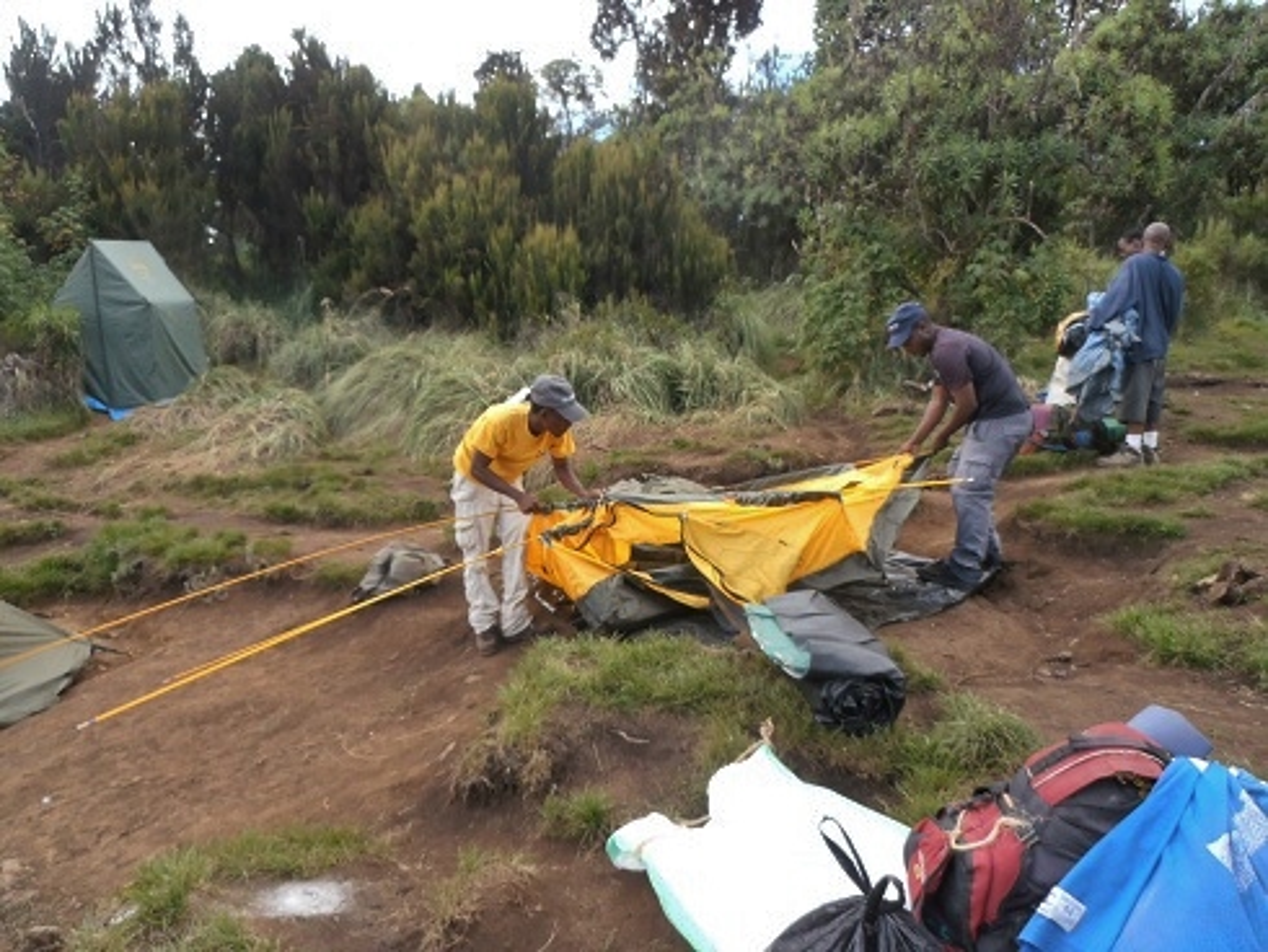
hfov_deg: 71.6
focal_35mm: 24
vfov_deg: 56.9
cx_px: 634
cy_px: 476
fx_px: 880
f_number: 3
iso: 80
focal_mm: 4.2
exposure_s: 1/125
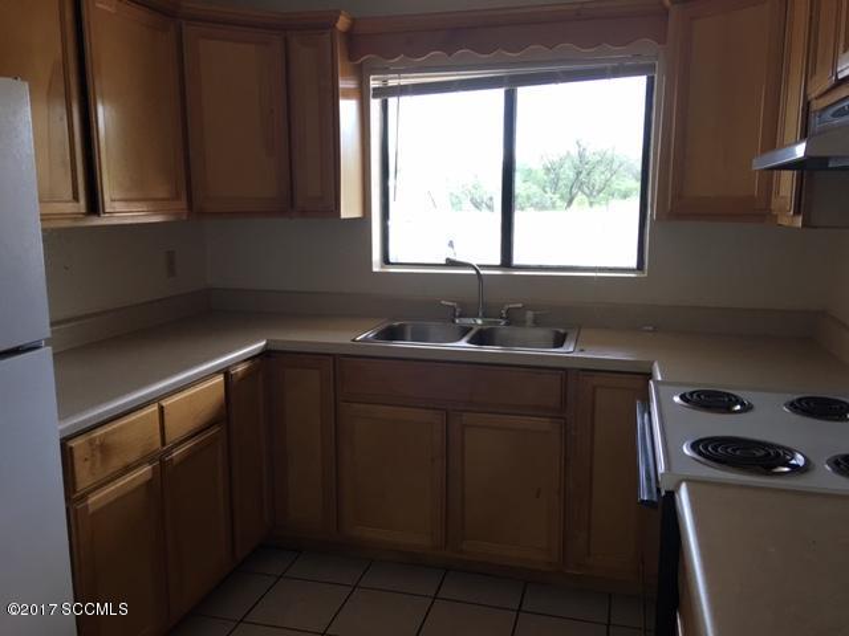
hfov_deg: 61.7
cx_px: 424
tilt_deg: -8.4
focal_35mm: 29
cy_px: 318
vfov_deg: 48.2
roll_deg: -0.1
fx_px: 711
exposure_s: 1/33
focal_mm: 4.15
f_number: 2.2
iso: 32
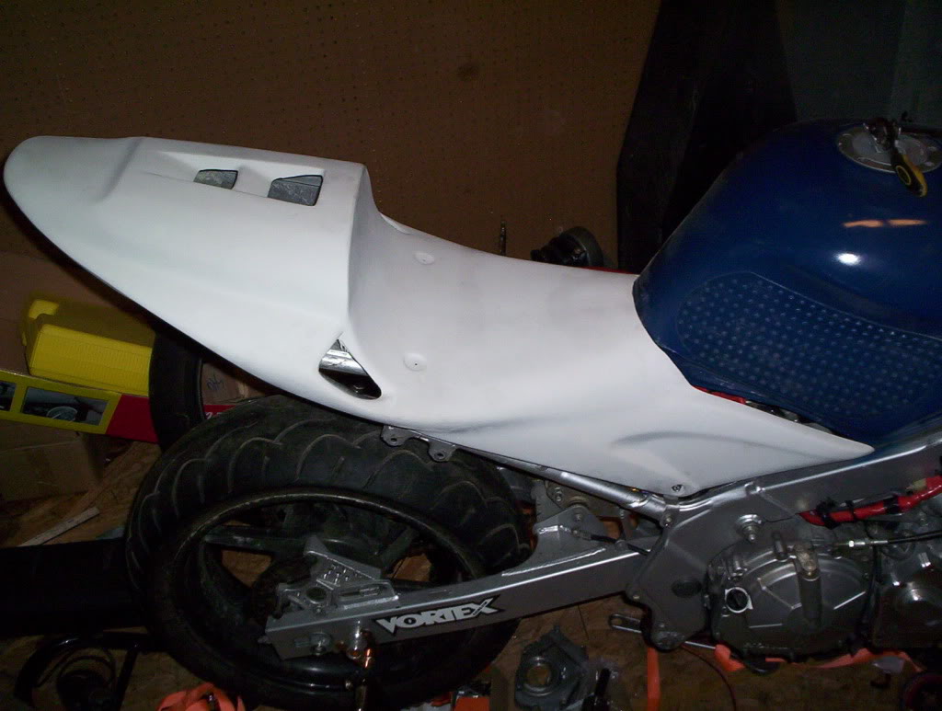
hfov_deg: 48.9
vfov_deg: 37.9
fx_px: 1037
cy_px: 356
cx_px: 471
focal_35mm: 38
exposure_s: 1/60
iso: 140
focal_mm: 5
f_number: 4.5
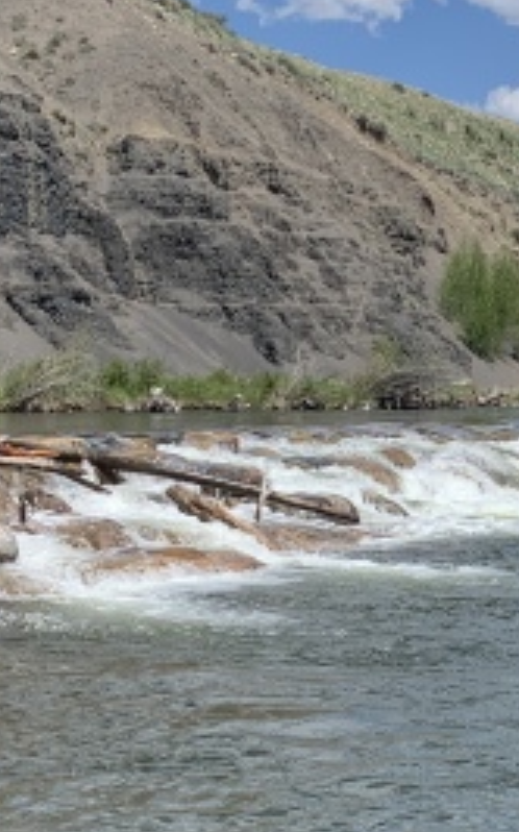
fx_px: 1880
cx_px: 653
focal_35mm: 83
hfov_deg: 15.1
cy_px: 507
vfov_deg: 24.9
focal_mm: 4.25
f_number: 1.8
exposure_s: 1/2364
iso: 25
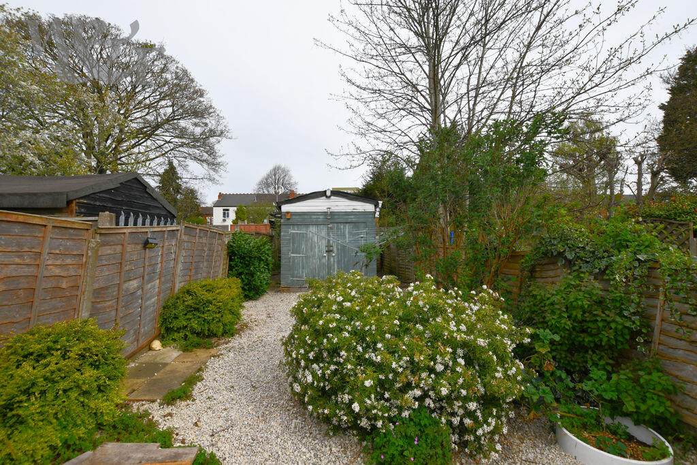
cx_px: 348
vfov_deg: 77.3
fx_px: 290
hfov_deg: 100.4
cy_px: 232
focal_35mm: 15
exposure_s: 1/250
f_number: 8
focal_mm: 10
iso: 140
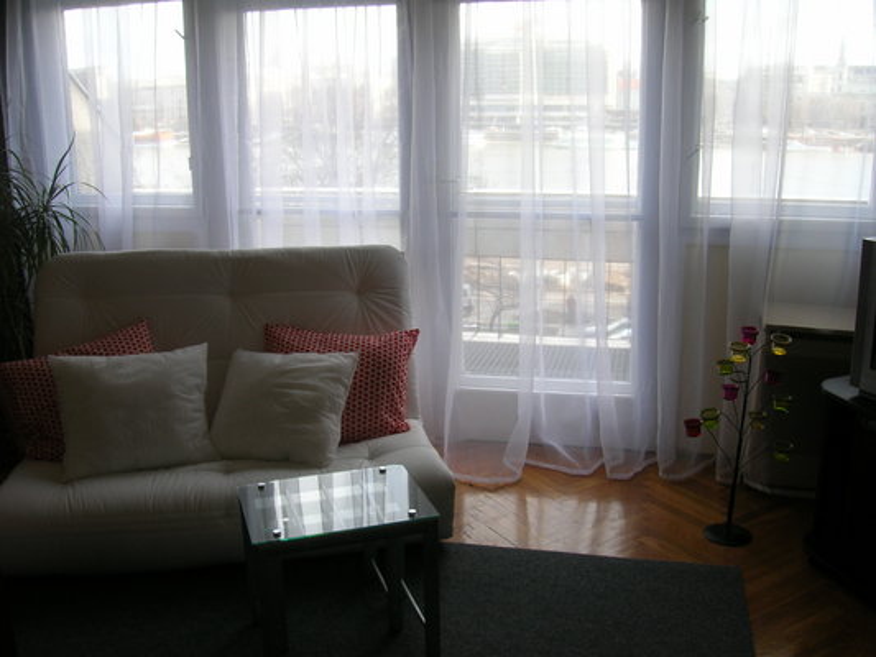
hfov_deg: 53.9
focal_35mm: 34
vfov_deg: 41.8
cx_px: 438
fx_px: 861
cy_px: 328
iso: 50
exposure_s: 1/46.3
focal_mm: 5.7
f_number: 4.9
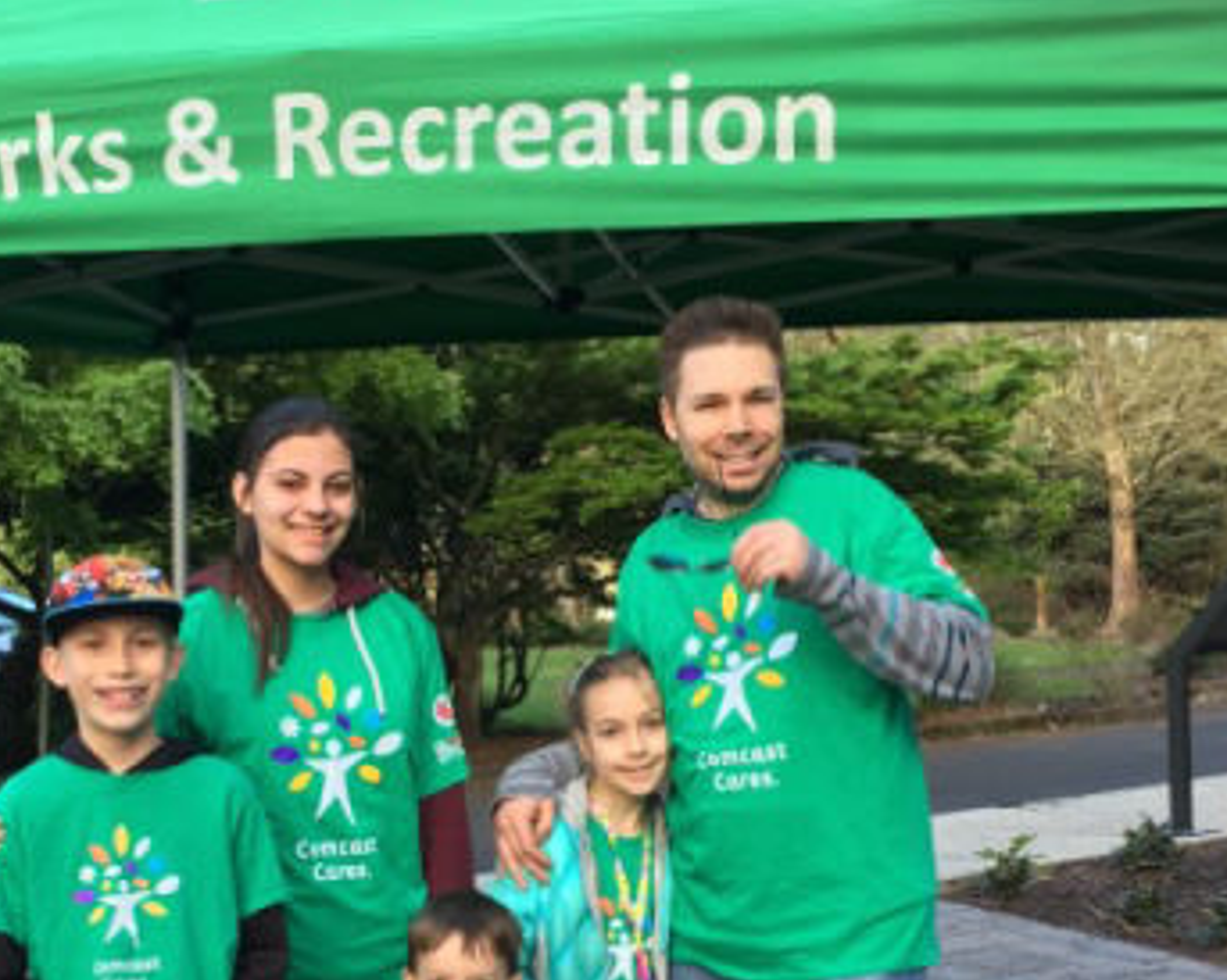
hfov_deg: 28.5
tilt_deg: -8.2
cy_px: 894
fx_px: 2395
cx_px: 408
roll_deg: +0.4
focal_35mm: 66
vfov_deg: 22.5
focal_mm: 4.15
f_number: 2.2
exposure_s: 1/120
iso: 32
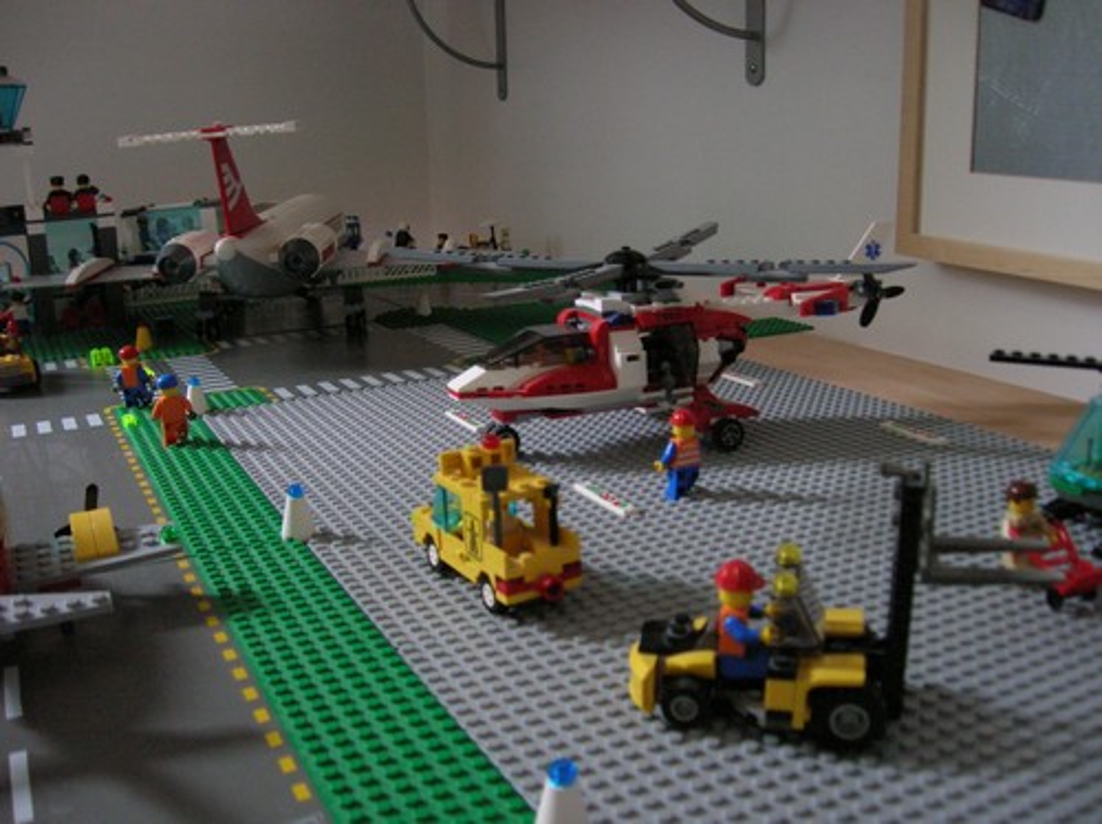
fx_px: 1081
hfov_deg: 54.0
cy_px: 412
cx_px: 551
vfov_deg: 41.7
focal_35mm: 34
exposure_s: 1/12.8
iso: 200
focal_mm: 5.7
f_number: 2.9
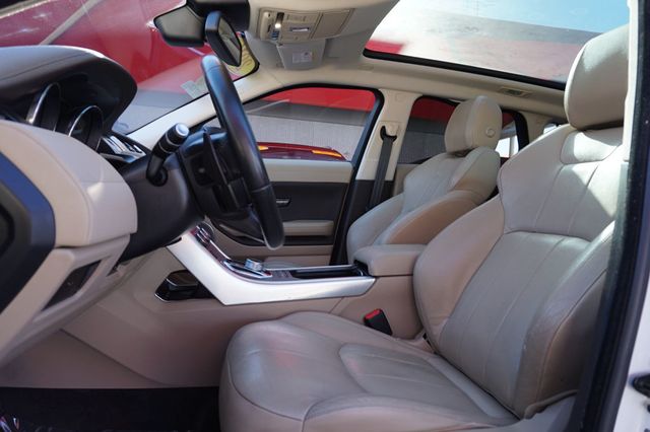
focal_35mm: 24
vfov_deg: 53.1
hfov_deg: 73.8
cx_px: 325
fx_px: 433
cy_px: 216
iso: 100
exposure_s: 1/60
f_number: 4
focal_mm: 16
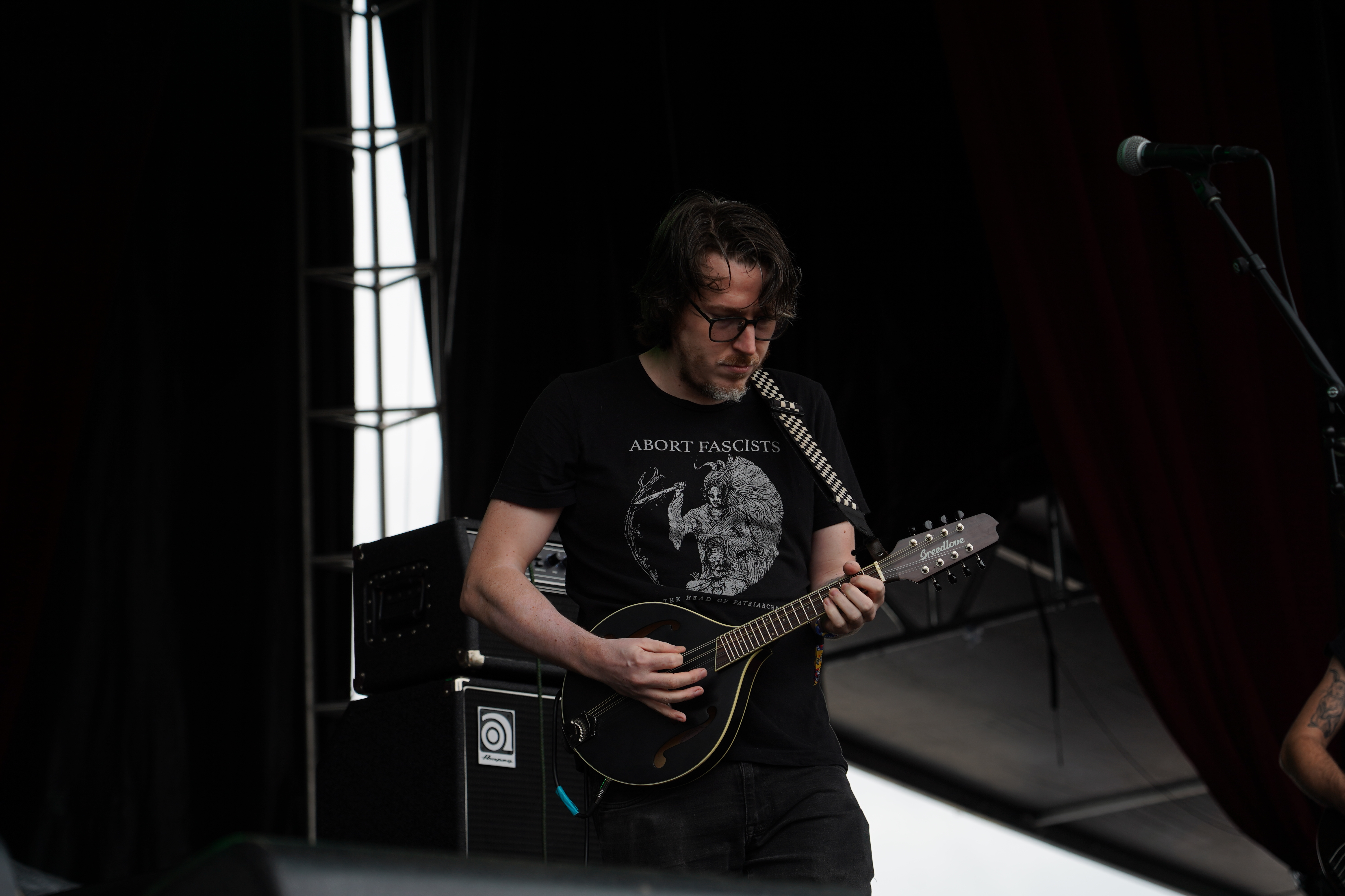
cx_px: 672
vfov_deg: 13.0
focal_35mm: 105
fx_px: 3923
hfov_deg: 19.5
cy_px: 448
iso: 100
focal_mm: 105
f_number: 5.6
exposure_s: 1/250
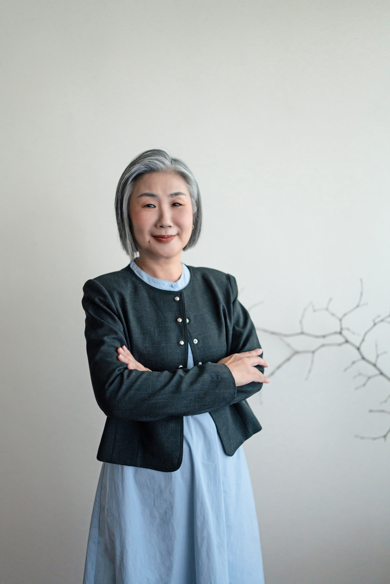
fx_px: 569
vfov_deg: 54.4
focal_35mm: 35
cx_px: 195
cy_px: 292
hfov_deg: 37.9
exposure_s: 1/500
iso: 1600
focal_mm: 35
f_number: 1.4
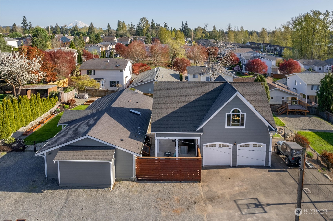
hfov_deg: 78.6
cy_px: 110
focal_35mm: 22
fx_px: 203
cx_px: 166
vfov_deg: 57.2
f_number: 2.8
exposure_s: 1/1000
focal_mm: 8.38
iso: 100
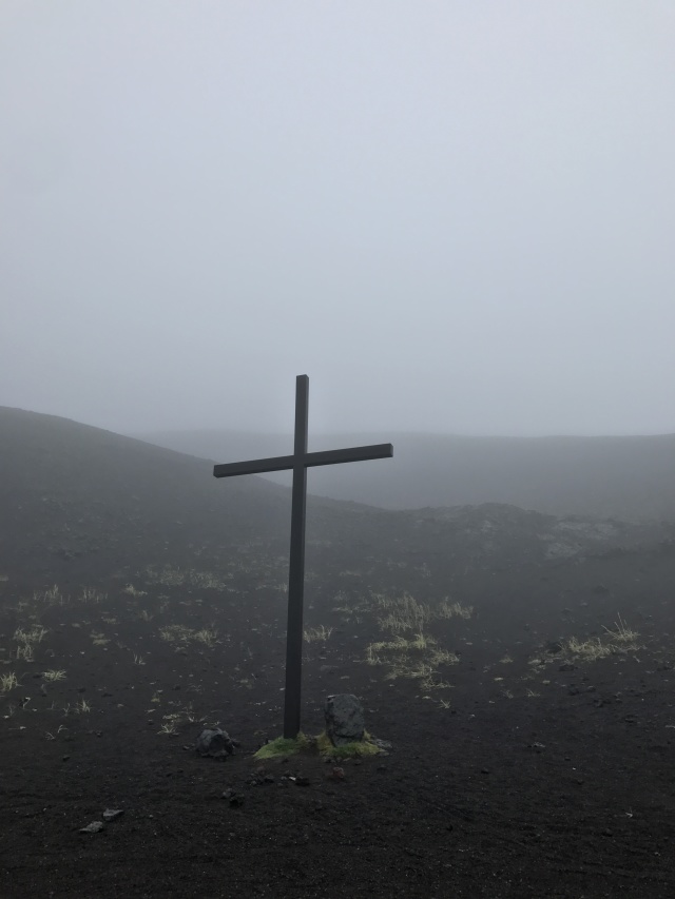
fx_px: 728
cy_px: 450
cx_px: 338
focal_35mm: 28
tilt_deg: +20.5
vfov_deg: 63.4
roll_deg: -0.5
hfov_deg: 49.8
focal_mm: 3.99
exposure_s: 1/460
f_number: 1.8
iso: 20
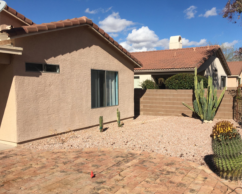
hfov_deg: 54.0
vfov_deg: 44.5
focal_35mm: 33
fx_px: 236
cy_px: 105
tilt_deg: -4.8
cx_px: 138
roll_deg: -0.7
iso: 25
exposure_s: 1/2564
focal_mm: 4.15
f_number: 2.2
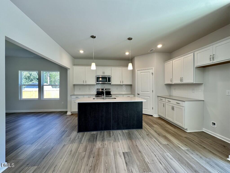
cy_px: 86
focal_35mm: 14
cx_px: 115
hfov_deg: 102.1
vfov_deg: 85.7
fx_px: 93
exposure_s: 1/120
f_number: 2.2
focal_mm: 2.22
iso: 160
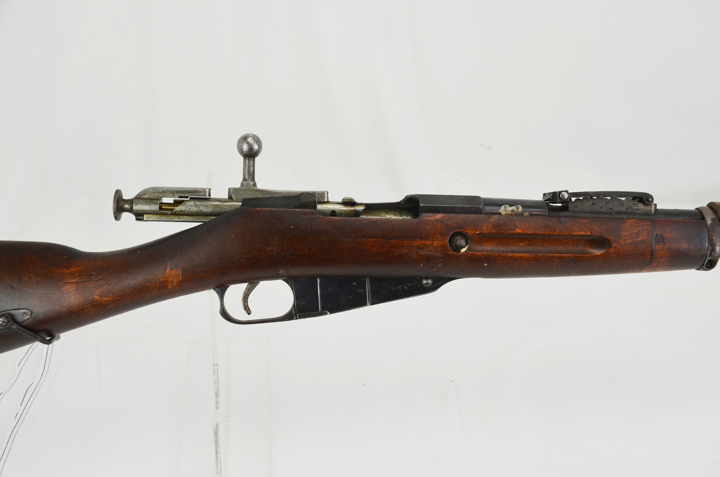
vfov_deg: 31.8
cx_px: 360
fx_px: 838
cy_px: 238
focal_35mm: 42
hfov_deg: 46.5
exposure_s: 1/125
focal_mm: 28
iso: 280
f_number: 5.6
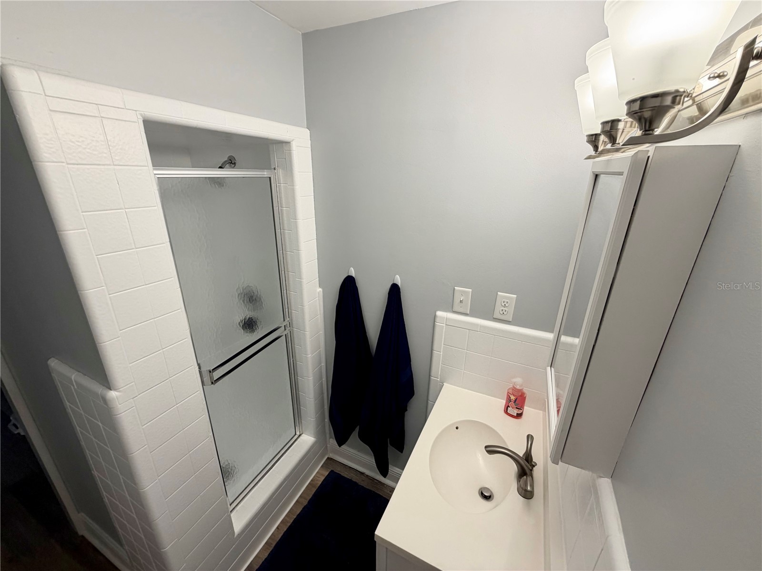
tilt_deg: -20.6
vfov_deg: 85.7
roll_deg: -0.6
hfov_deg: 102.1
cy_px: 286
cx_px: 381
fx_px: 308
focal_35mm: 14
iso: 100
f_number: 2.2
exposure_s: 1/120
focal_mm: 2.22
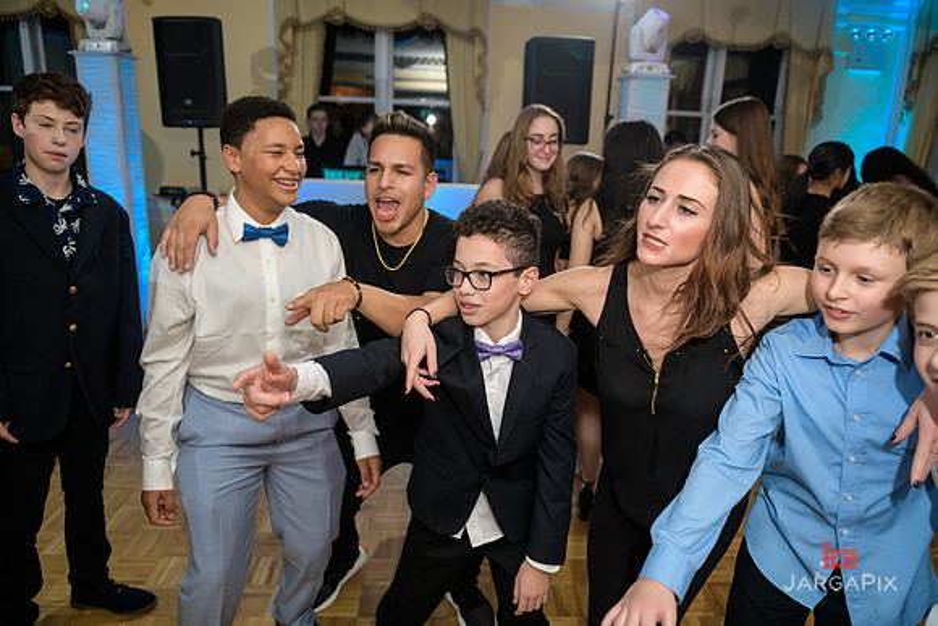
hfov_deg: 73.7
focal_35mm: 24
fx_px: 625
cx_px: 469
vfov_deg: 53.2
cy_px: 313
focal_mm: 24
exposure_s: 1/125
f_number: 3.2
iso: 800
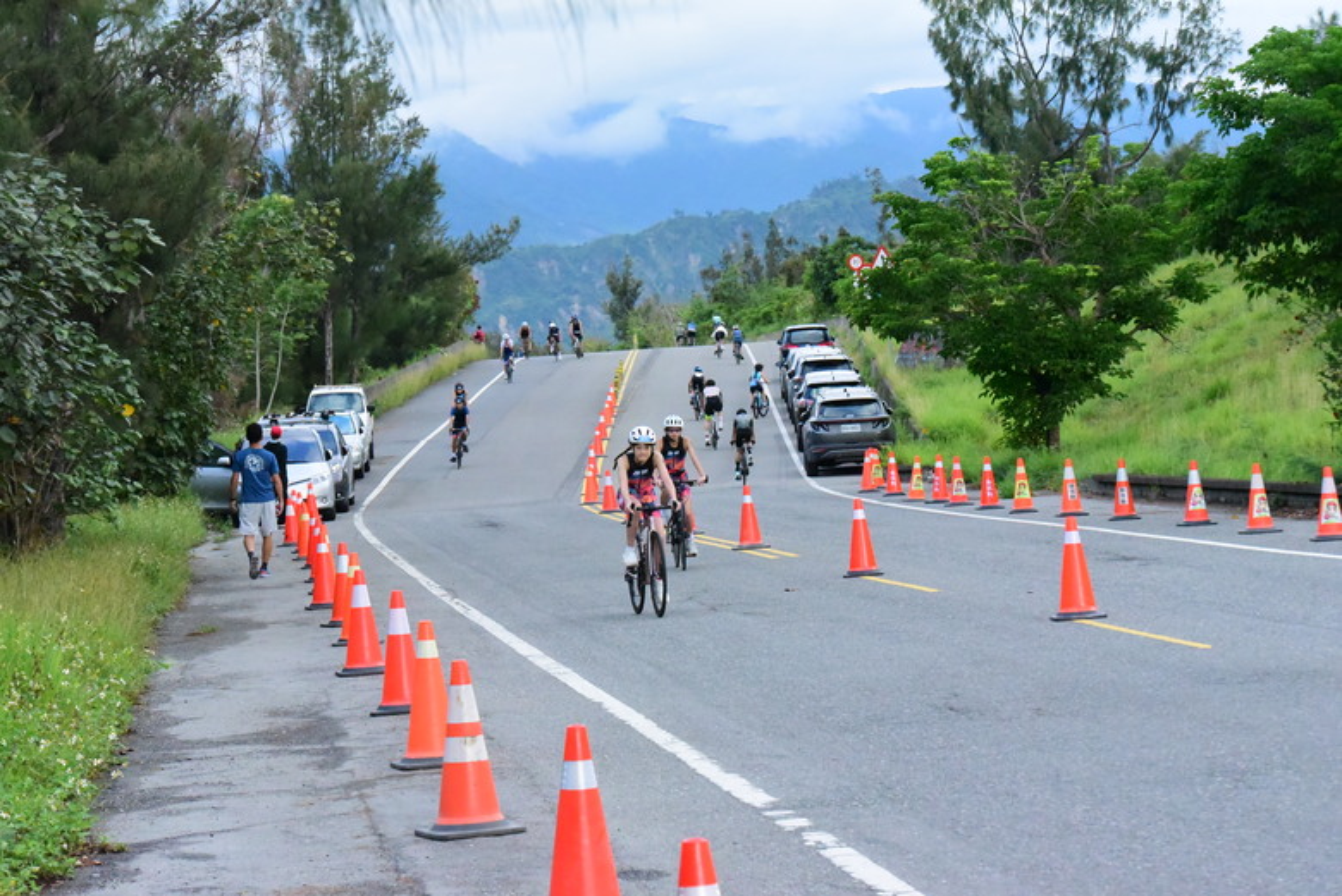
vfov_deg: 11.4
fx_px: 4476
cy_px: 448
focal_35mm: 120
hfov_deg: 17.1
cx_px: 671
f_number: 13
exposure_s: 1/2500
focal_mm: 120
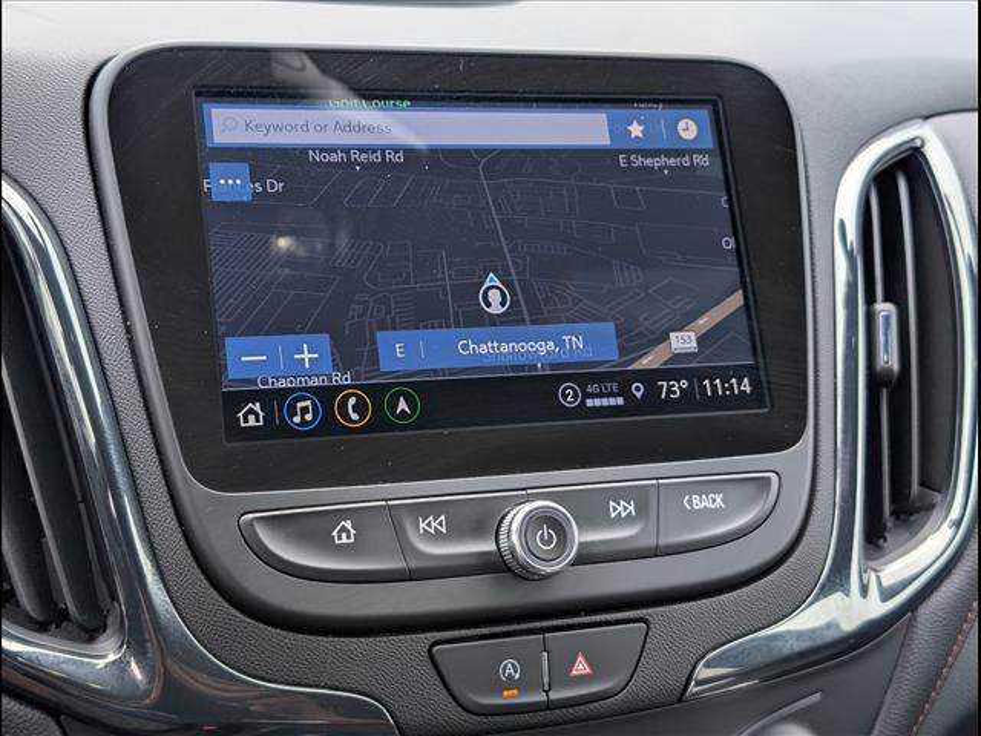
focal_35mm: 49
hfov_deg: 38.9
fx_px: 1389
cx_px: 490
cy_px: 368
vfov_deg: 29.7
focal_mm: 6.9
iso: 28
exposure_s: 1/196
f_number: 1.68
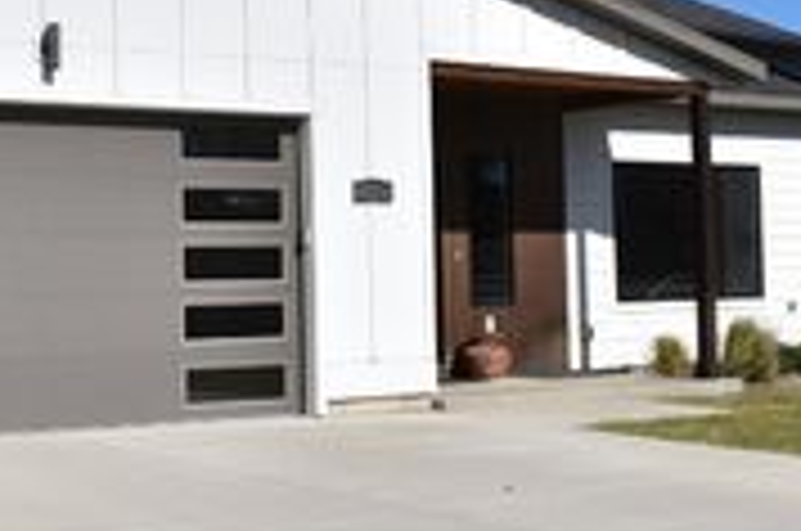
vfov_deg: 17.8
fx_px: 1688
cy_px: 194
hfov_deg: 26.0
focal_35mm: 76
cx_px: 104
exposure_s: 1/500
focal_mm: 18
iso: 100
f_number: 9
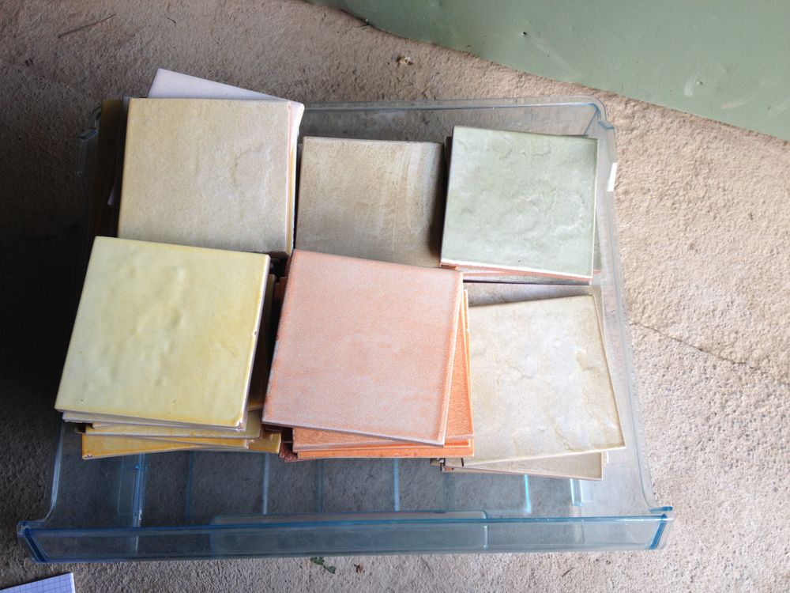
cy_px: 296
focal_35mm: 35
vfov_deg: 40.7
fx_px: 799
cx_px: 395
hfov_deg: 52.6
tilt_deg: -71.2
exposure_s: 1/40
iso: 50
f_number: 2.4
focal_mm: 4.28
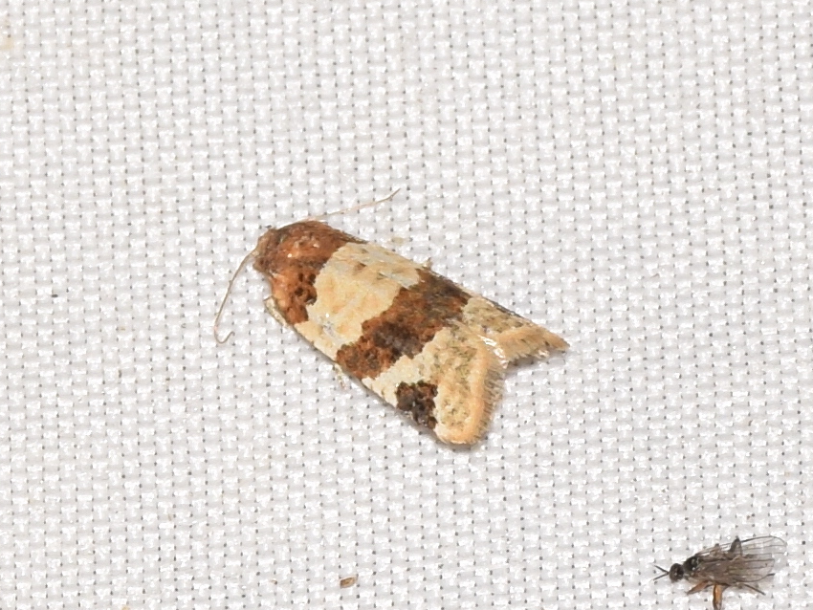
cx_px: 384
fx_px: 5356
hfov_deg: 8.7
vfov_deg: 6.5
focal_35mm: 228
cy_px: 305
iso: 100
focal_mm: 140
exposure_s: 1/160
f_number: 13
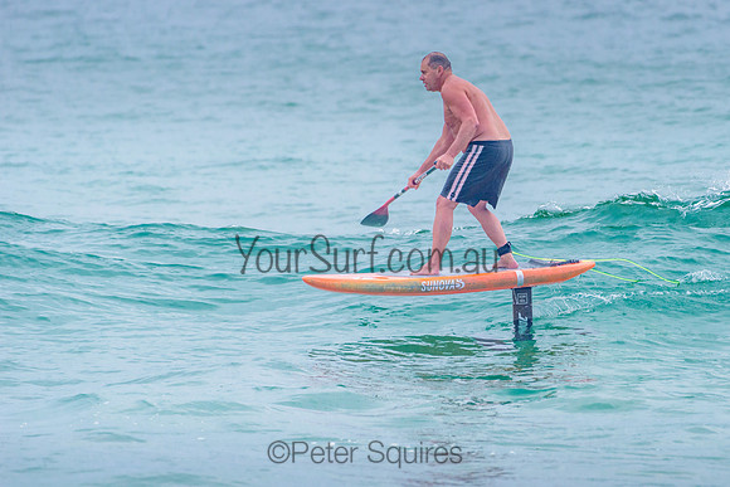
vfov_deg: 2.2
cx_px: 447
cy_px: 231
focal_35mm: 613
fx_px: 12428
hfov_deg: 3.4
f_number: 5.6
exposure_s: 1/2000
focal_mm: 500
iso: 500
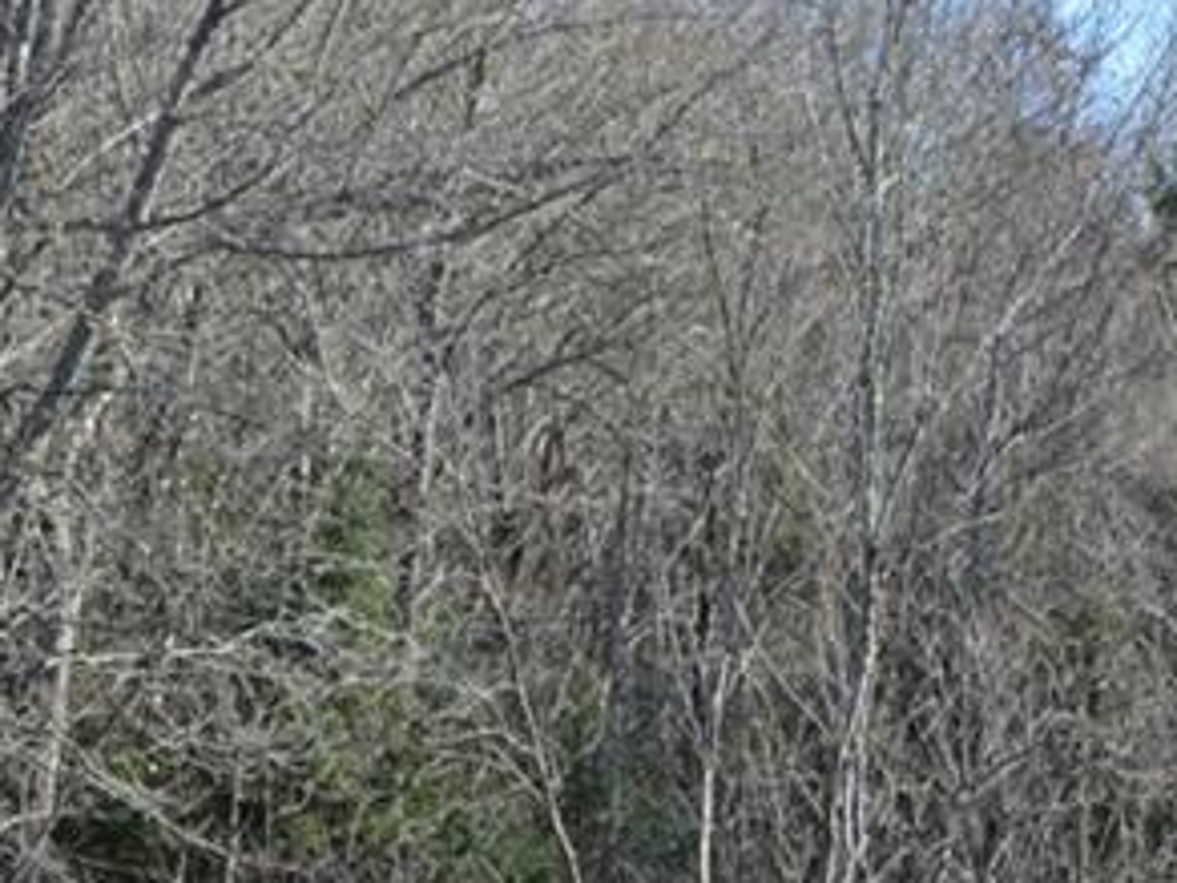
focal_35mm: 172
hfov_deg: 11.4
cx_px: 1080
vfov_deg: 8.6
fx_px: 5848
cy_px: 593
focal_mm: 34
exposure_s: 1/160
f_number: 6.3
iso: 100
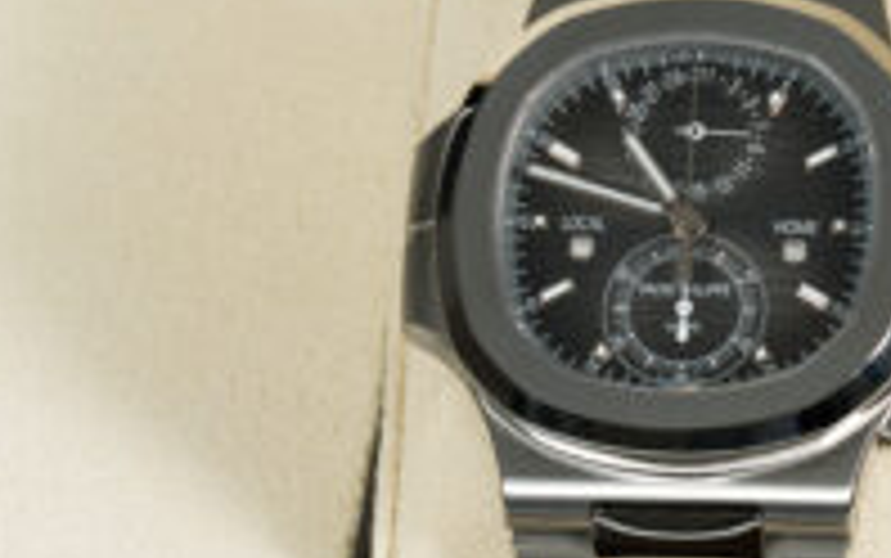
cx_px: 927
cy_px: 405
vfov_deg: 4.7
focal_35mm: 278
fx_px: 6754
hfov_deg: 7.5
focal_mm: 90
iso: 500
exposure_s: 1/60
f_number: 11
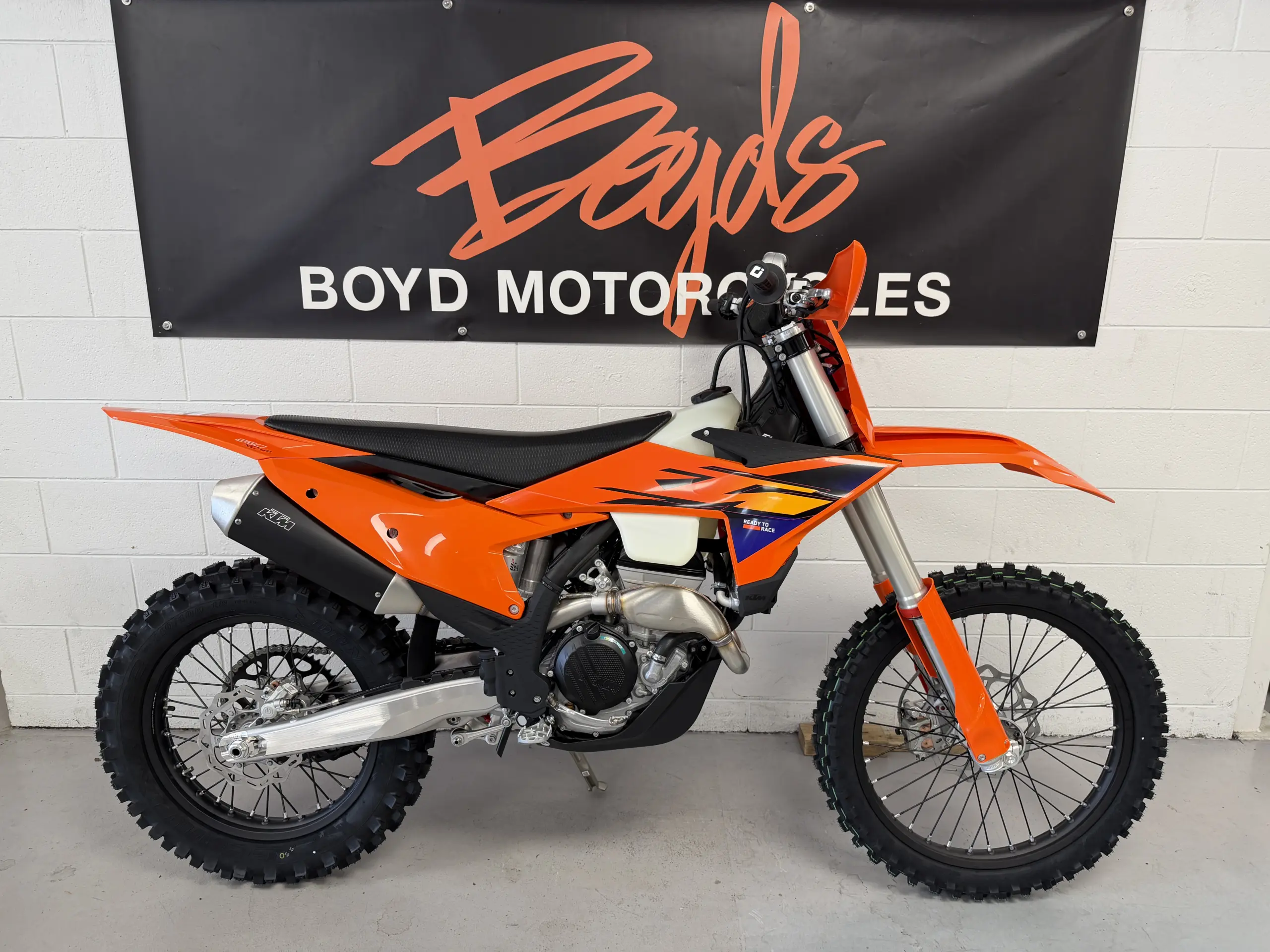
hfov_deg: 71.6
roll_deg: -1.1
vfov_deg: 56.8
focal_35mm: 24
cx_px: 635
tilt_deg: -15.5
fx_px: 881
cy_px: 476
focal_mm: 6.76
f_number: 1.78
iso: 125
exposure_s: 1/100
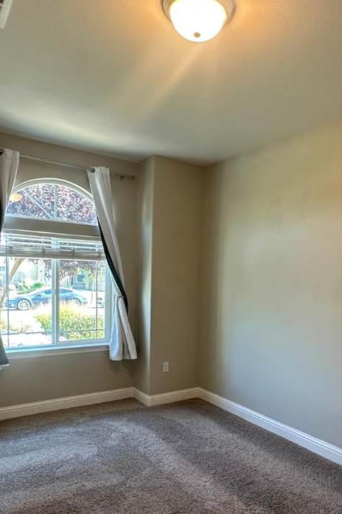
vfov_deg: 66.8
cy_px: 305
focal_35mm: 27
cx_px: 219
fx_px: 385
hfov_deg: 47.4
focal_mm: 2.22
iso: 250
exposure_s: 1/120
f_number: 2.2
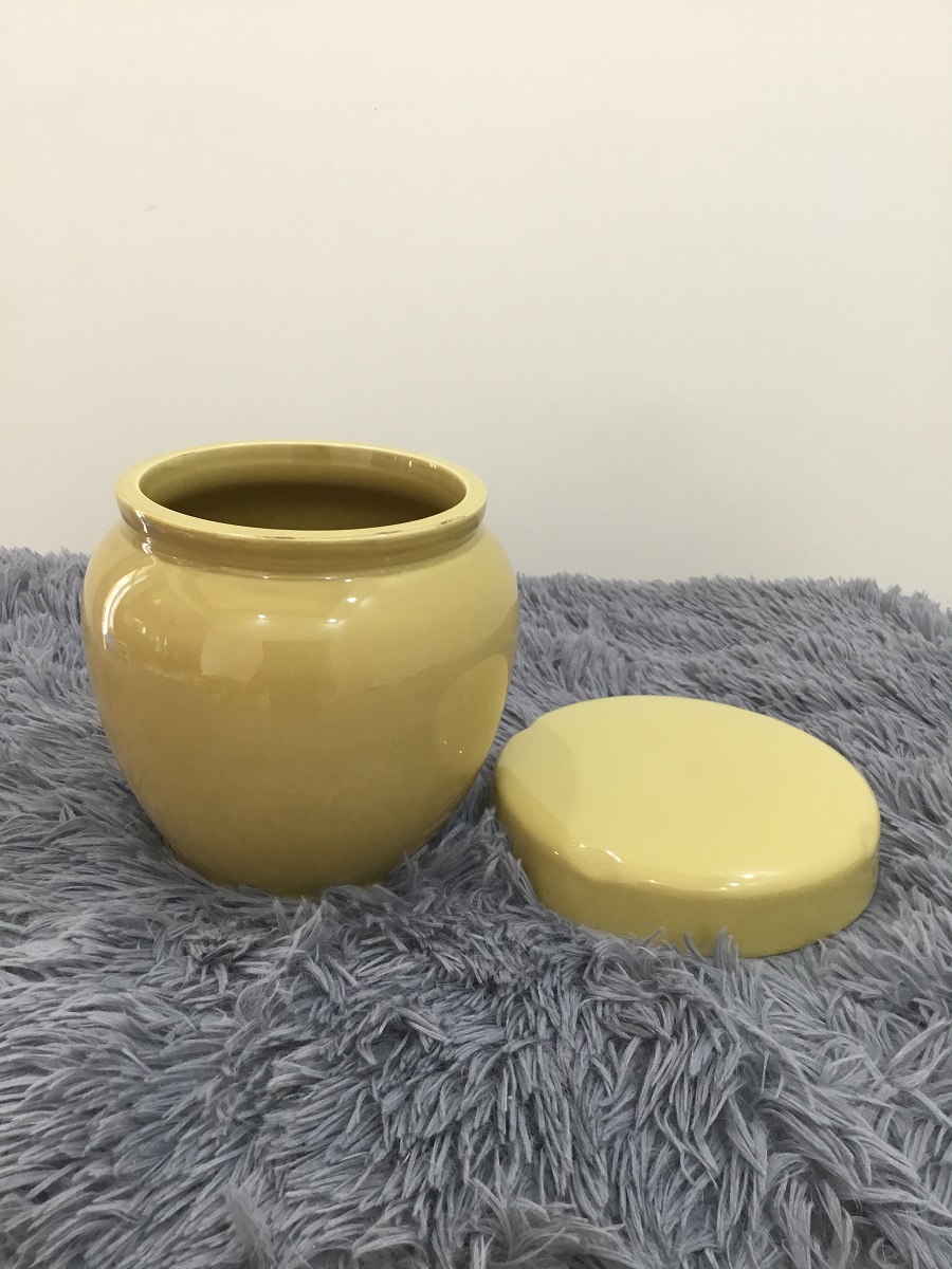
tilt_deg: -22.7
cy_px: 634
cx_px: 476
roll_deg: -1.9
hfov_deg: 45.4
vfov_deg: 58.4
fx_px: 1137
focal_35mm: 31
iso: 80
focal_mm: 3.3
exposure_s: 1/33
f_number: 2.4
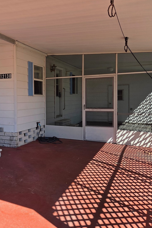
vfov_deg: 54.4
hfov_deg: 35.6
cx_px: 16
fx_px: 222
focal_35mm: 35
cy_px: 106
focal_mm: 5.4
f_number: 1.8
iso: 80
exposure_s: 1/2953
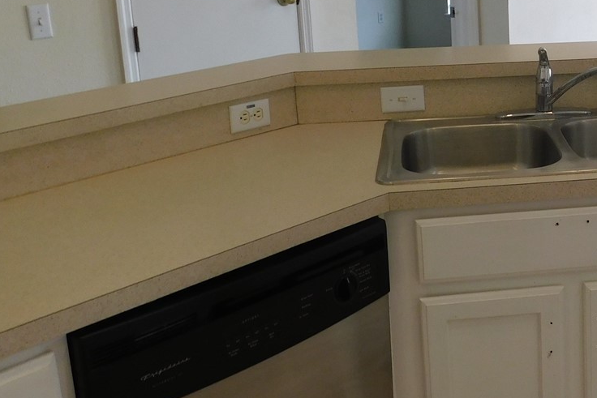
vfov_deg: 25.6
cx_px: 540
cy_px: 85
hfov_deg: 35.8
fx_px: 862
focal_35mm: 52
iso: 125
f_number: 3
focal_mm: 4
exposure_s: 1/40
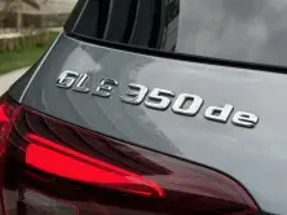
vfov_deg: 18.9
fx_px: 646
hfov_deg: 25.0
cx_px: 149
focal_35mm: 78
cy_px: 114
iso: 64
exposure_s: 1/1114
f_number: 1.78
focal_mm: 6.76
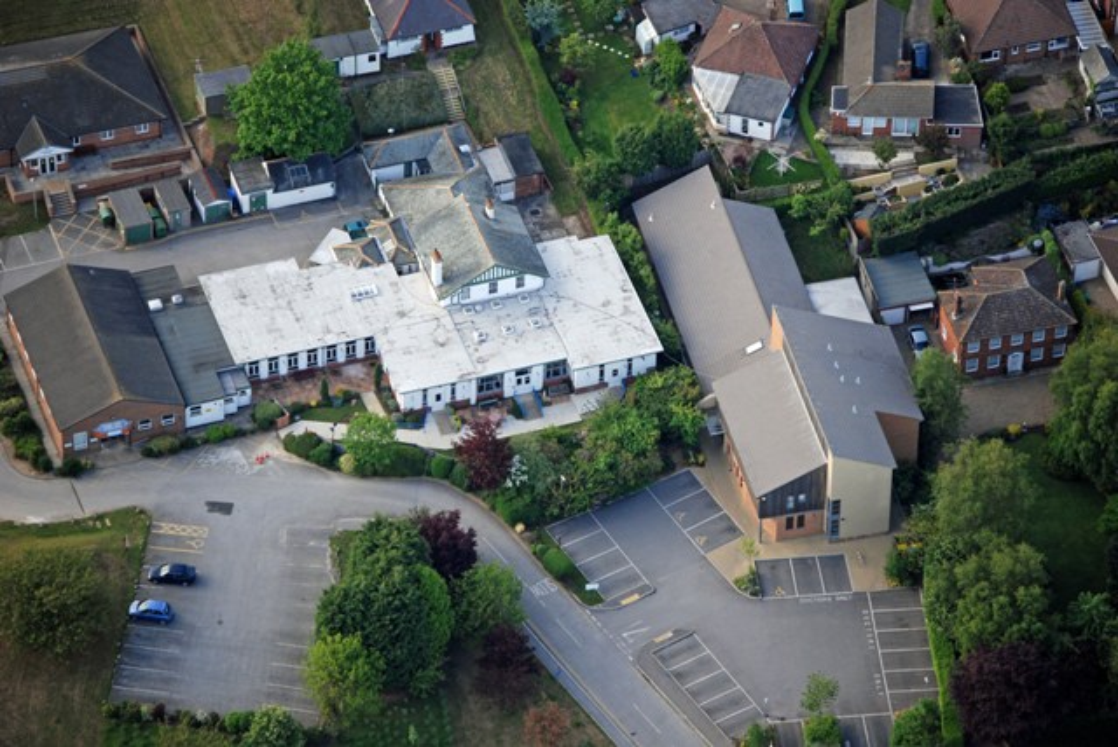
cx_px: 559
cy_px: 374
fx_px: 6294
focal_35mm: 202
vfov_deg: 6.8
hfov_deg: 10.2
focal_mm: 135
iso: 360
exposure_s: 1/500
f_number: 5
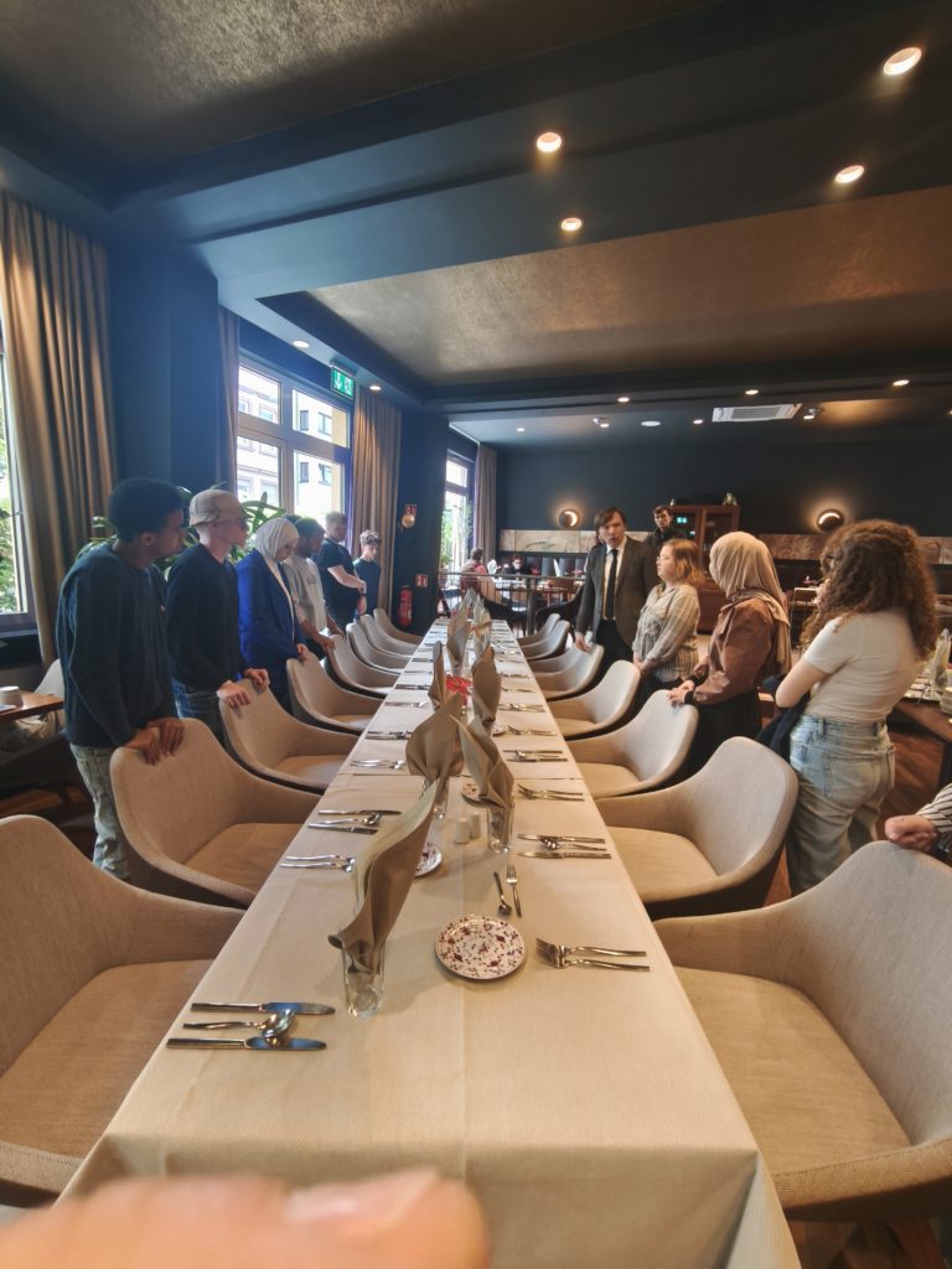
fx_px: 550
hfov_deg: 81.7
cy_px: 634
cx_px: 476
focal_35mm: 15
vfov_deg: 98.2
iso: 500
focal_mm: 1.91
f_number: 2.2
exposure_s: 1/25
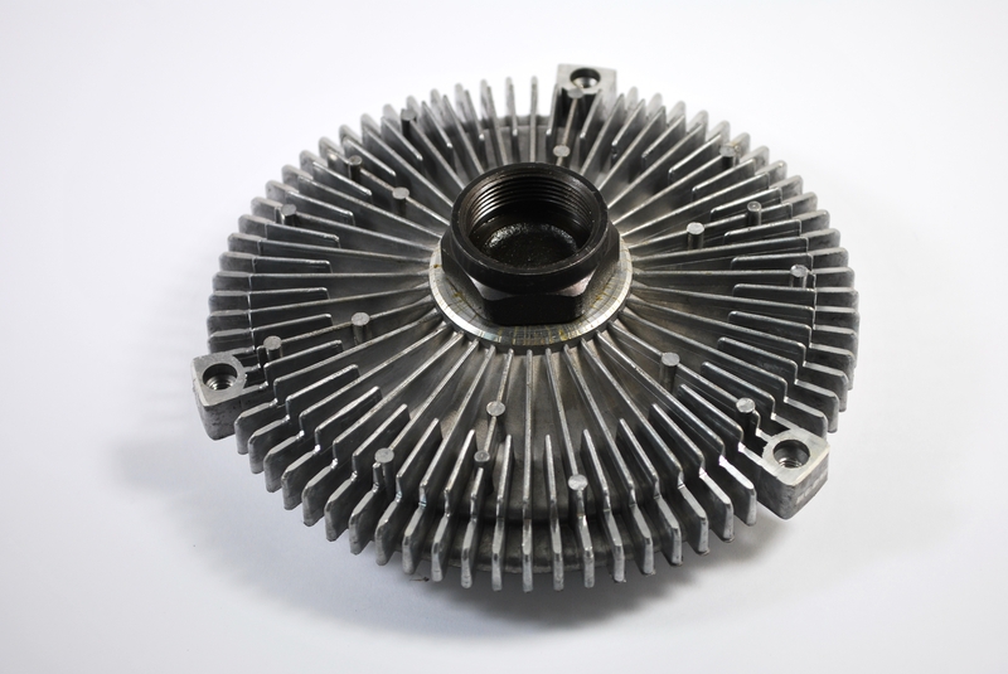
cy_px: 337
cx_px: 504
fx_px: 2102
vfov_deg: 18.2
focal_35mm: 75
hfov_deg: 27.0
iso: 200
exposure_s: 1/80
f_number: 5.6
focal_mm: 50
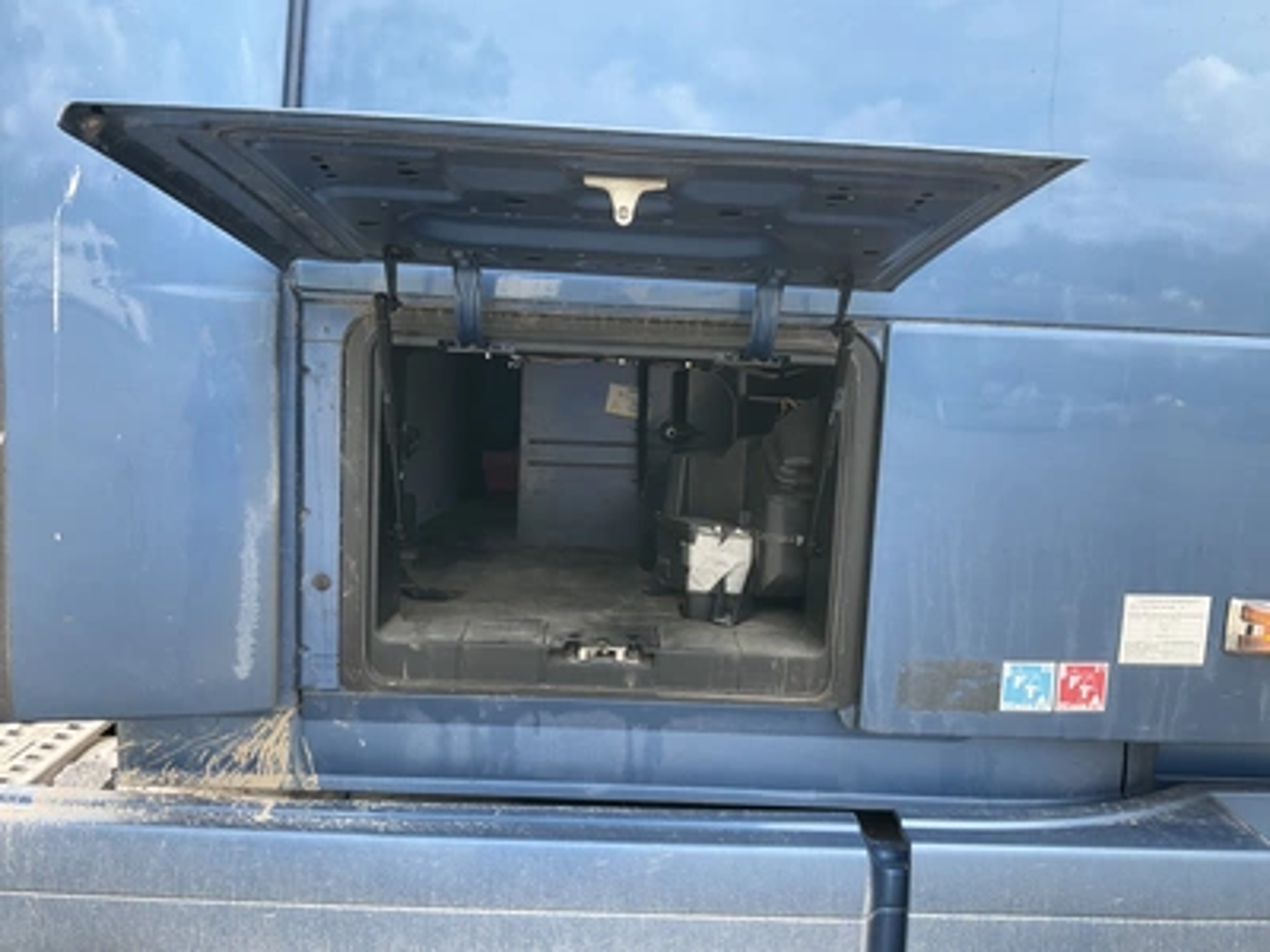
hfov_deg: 61.7
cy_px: 476
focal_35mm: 29
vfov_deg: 48.2
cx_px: 635
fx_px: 1064
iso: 20
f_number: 1.8
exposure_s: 1/210
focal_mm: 3
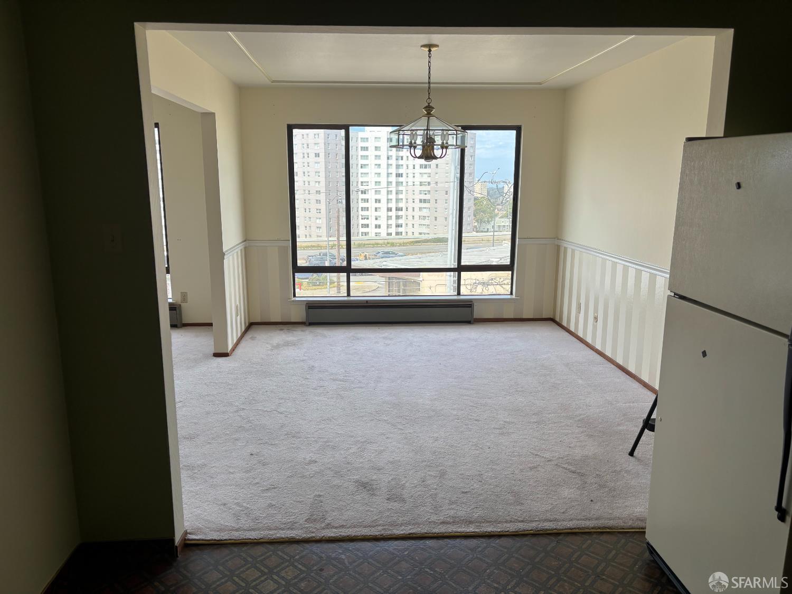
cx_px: 396
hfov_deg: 67.3
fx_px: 595
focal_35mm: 26
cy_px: 297
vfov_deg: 53.1
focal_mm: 5.96
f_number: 1.6
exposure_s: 1/591
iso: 50
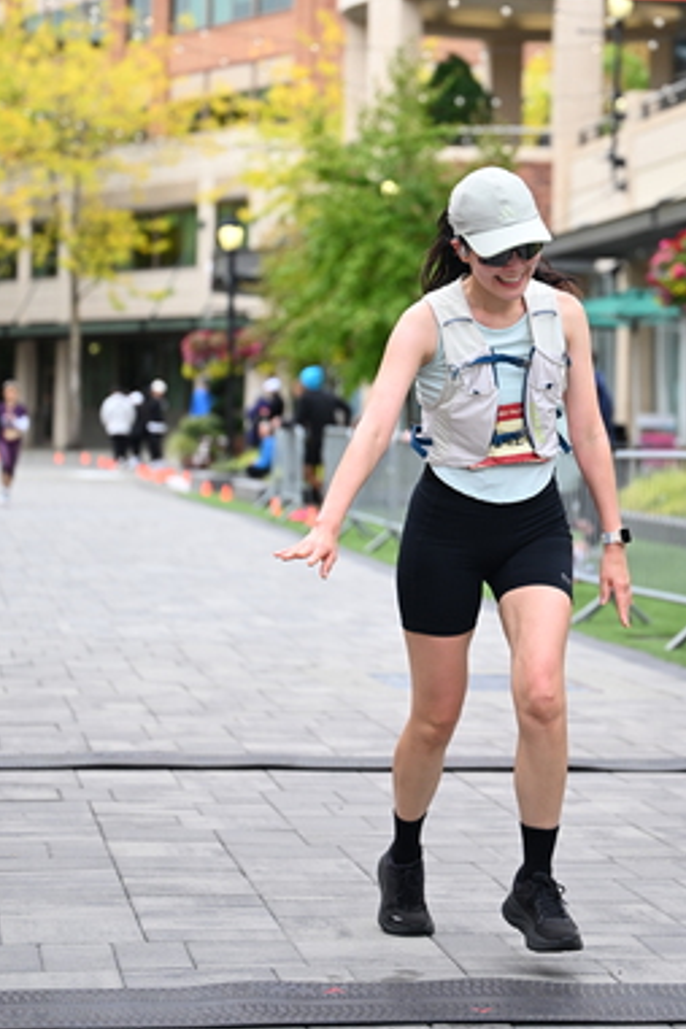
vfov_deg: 20.2
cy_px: 362
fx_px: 2887
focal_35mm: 101
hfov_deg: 13.5
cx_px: 485
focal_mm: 70
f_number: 2.8
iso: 640
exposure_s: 1/2000
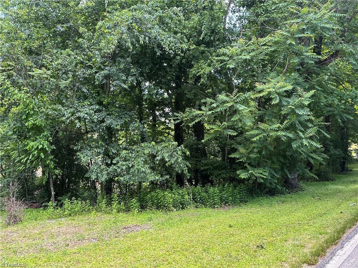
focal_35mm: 24
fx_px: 248
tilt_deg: +2.8
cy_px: 134
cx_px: 179
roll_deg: -0.9
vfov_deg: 56.8
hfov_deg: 71.6
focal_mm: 6.86
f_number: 1.78
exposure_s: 1/224
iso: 80
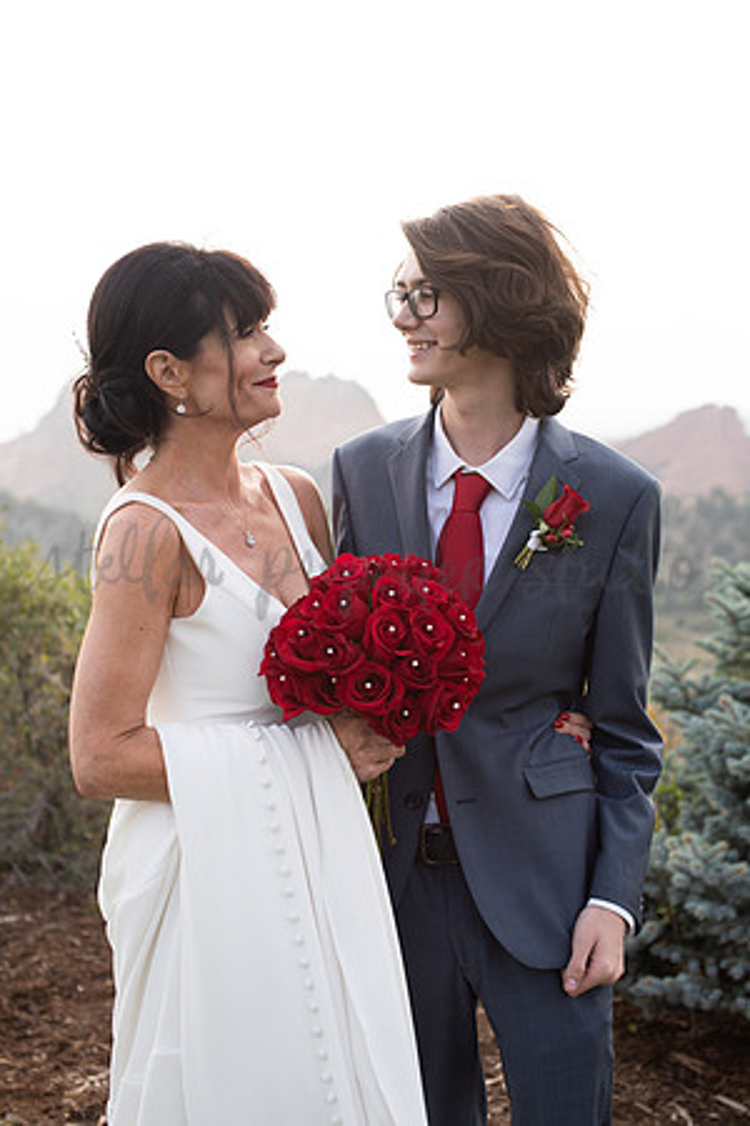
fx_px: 1562
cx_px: 375
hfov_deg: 27.0
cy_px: 563
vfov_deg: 39.6
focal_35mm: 50
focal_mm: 50
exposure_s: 1/400
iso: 160
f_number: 4
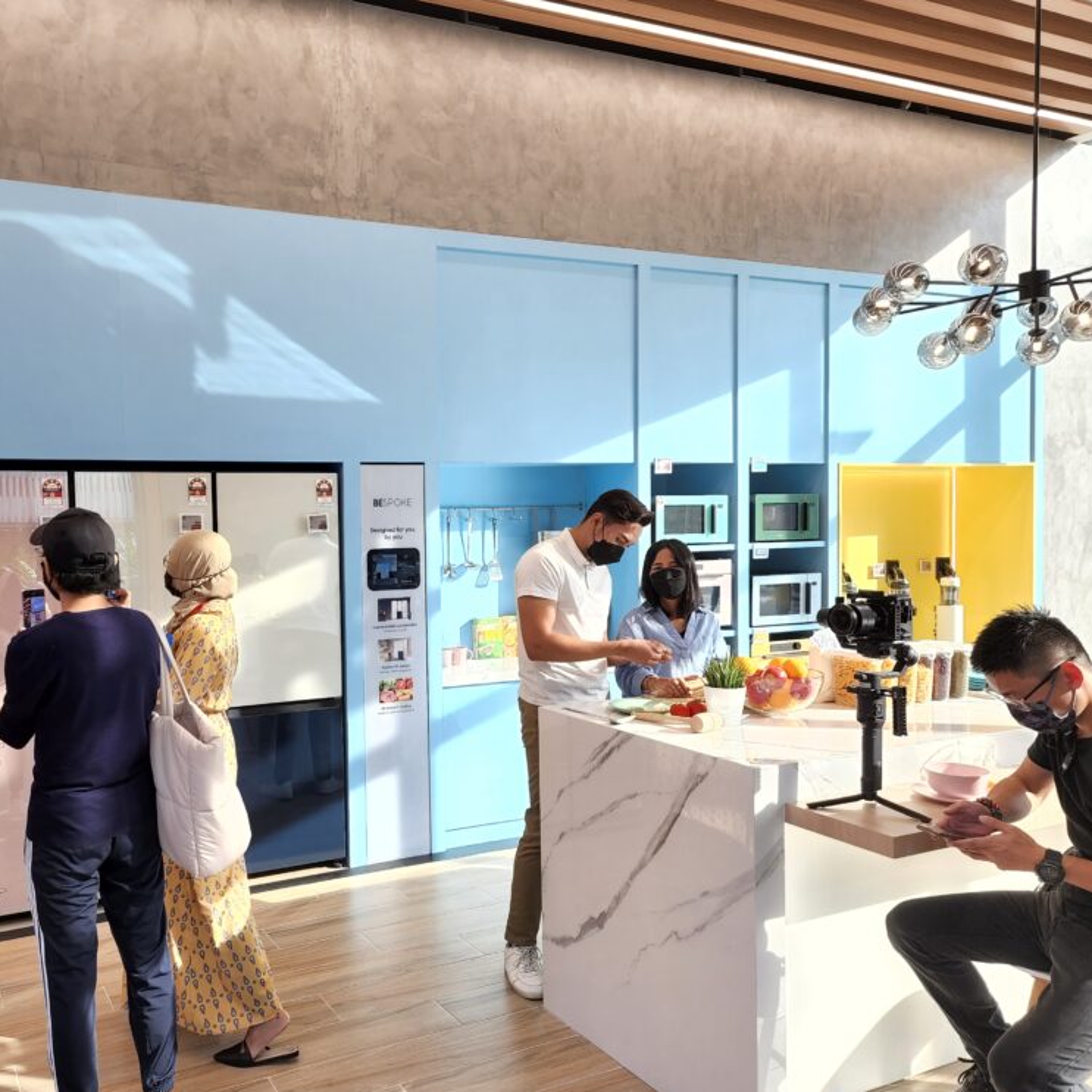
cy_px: 563
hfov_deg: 55.9
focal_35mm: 28
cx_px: 350
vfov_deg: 57.3
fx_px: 999
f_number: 1.8
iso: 40
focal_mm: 6.4
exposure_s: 1/100
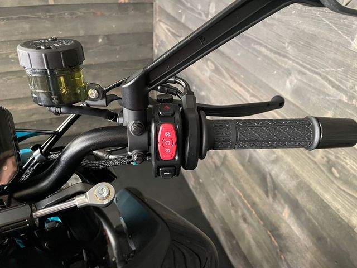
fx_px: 268
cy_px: 134
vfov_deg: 53.1
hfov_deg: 67.3
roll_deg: -3.4
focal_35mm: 26
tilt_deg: -35.7
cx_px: 178
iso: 640
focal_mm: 4.2
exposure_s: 1/25
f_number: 1.6
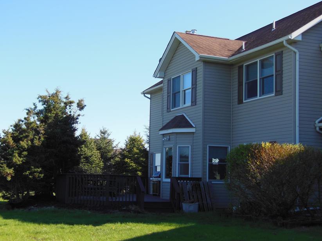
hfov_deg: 34.3
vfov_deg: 26.1
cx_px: 131
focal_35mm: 56
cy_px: 129
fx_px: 521
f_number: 4.4
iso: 125
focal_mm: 8
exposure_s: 1/400
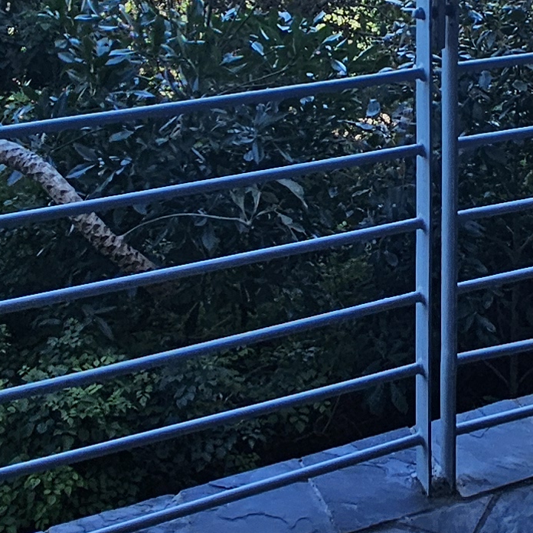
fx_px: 1150
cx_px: 423
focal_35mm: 66
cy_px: -155
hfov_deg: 25.7
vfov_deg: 23.2
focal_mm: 2.2
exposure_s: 1/521
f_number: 2.2
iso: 50
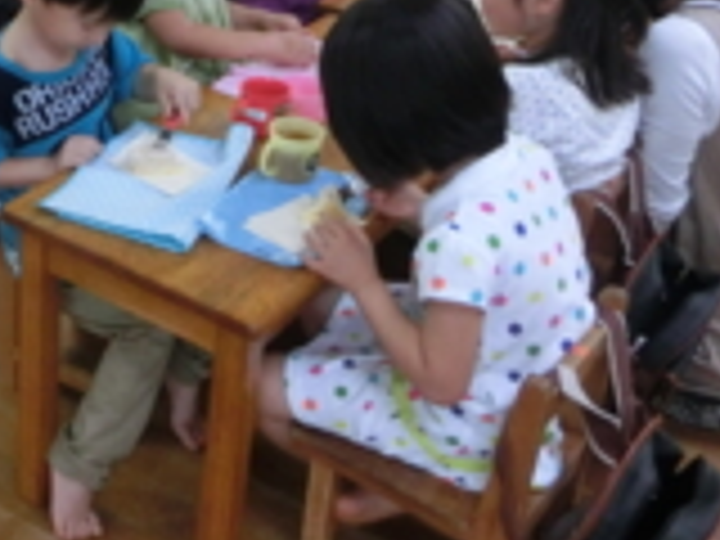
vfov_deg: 23.5
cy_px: 18
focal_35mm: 60
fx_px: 1248
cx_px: -32
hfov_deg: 29.6
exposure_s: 1/125
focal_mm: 4.24
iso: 640
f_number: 3
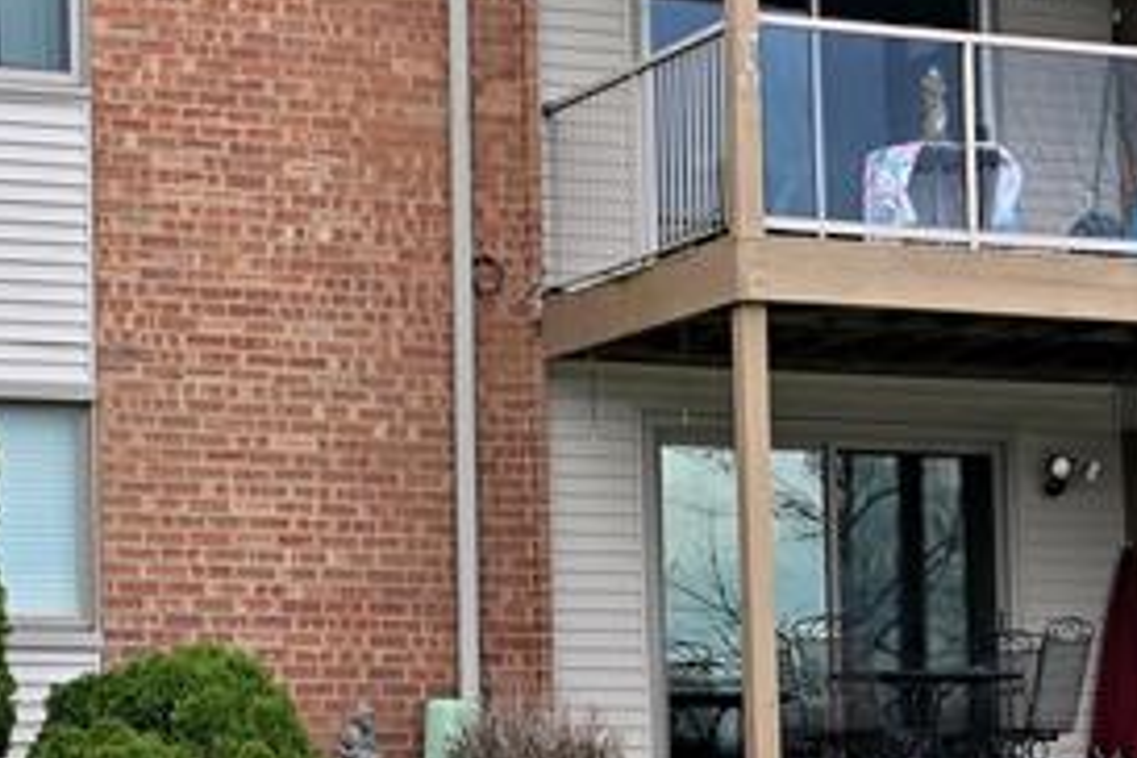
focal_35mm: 107
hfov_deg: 19.1
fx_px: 3375
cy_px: 29
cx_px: 775
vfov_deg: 12.7
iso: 250
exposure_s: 1/200
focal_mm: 28.5
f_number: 11
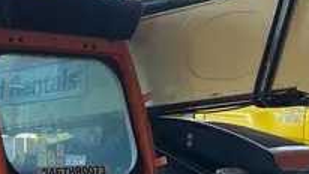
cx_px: 182
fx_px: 828
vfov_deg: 11.9
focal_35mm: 101
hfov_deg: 21.1
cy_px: 172
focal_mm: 5.1
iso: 32
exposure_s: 1/120
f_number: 1.6
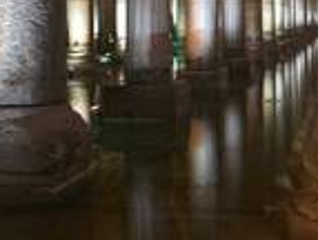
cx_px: 245
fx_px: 709
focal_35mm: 77
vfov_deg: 18.8
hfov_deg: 24.9
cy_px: 18
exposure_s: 1/33.3
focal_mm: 6.3
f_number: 1.7
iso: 1250
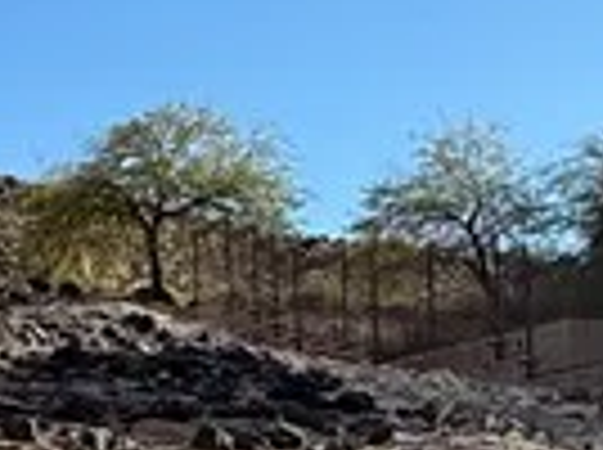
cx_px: -558
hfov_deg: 15.3
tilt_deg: +4.7
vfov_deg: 13.6
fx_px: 1861
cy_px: 464
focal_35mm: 107
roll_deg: -0.5
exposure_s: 1/1399
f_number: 2.2
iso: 50
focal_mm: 2.22
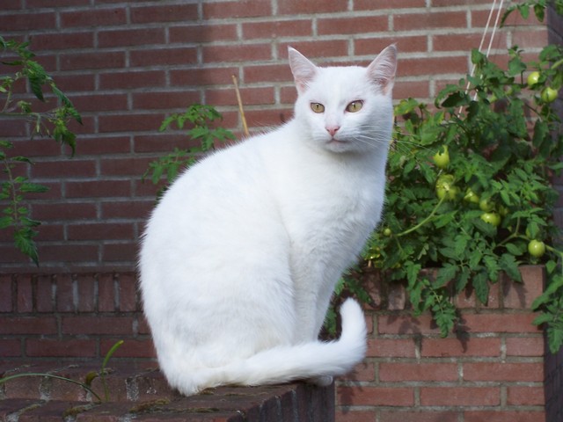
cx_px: 282
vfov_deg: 14.5
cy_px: 211
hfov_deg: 19.3
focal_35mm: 102
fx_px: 1659
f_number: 4.6
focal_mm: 16.8
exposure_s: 1/180
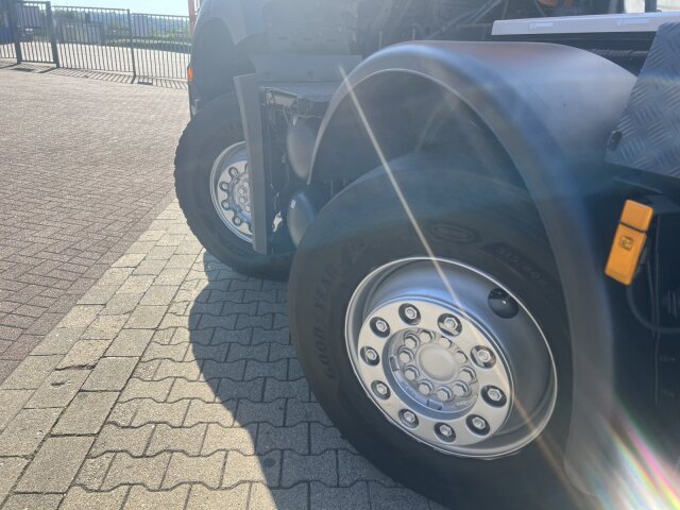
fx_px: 511
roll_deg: -0.2
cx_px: 340
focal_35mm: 26
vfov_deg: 53.1
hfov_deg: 67.3
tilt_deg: -25.7
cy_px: 255
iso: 50
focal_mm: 5.7
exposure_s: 1/1511
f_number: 1.5
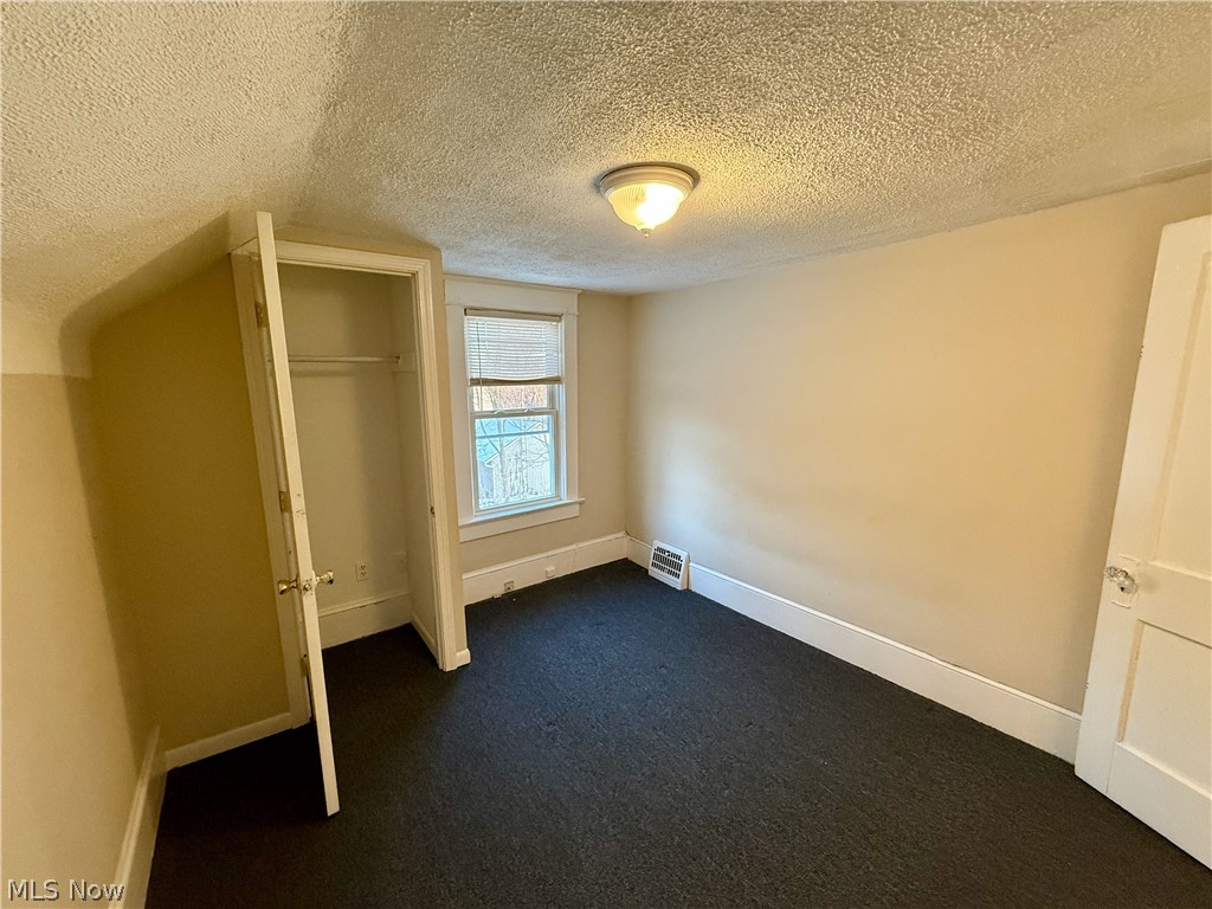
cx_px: 606
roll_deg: +1.0
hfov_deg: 102.1
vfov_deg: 85.7
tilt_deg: -8.2
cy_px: 454
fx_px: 490
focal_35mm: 14
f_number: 2.2
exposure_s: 1/60
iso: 500
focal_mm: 2.22
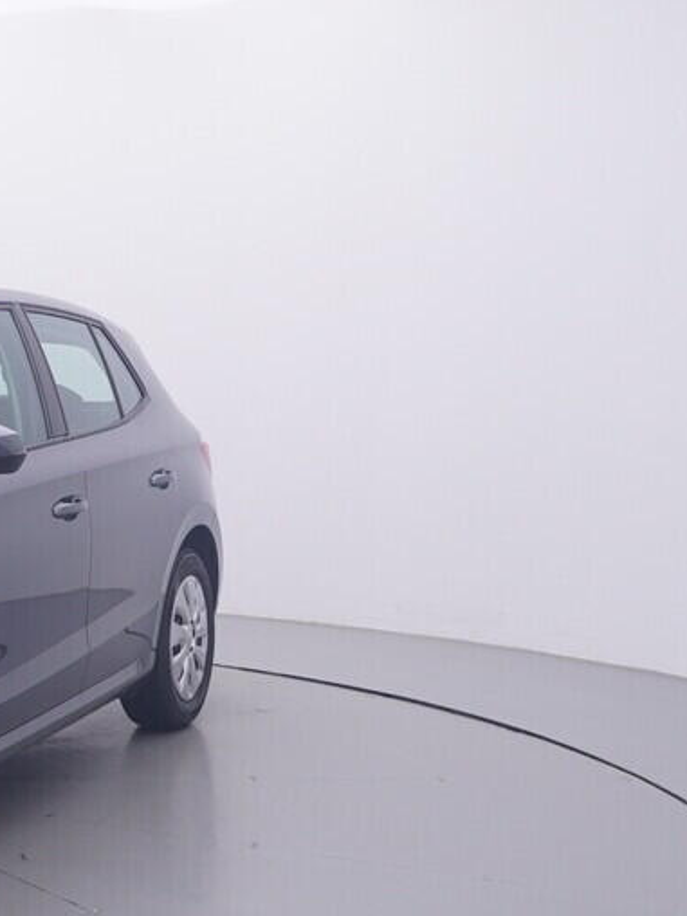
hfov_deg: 21.7
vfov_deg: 31.5
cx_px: -195
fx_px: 1624
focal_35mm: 61
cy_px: 458
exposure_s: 1/80
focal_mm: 15
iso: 200
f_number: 5
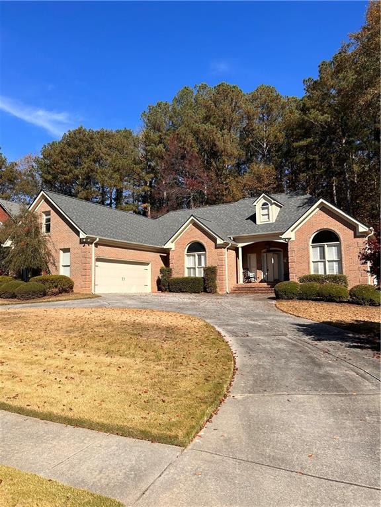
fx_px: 382
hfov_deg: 53.1
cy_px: 254
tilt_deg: +5.8
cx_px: 190
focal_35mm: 26
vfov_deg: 67.3
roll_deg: +0.9
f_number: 1.5
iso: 50
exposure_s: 1/4115
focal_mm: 5.7
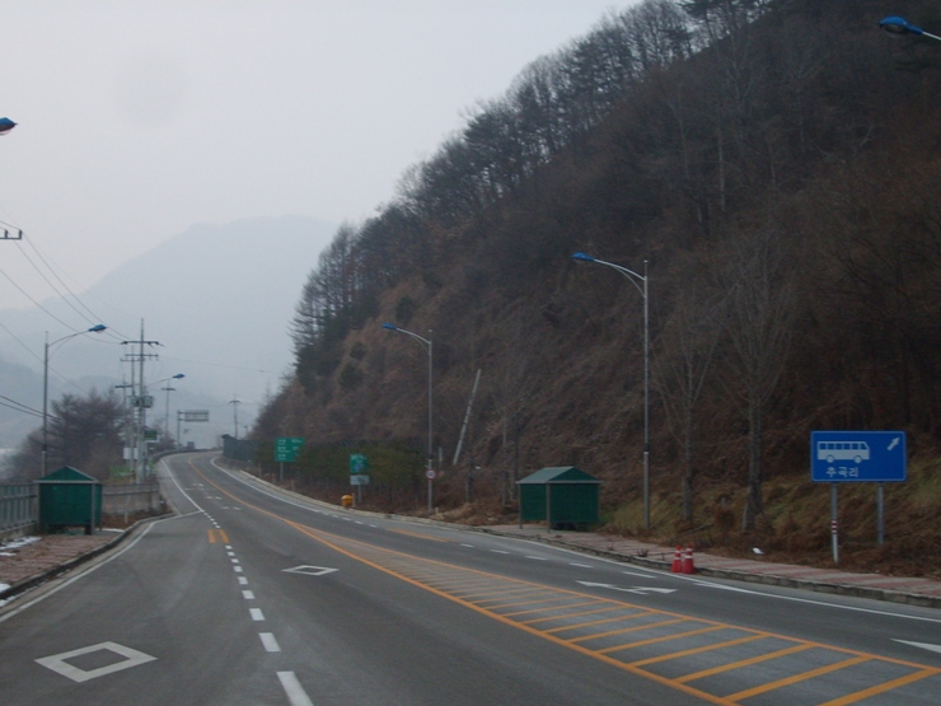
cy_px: 353
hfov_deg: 36.8
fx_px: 1414
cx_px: 470
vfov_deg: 28.0
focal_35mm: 52
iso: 80
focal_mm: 8.7
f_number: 3.3
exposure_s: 1/45
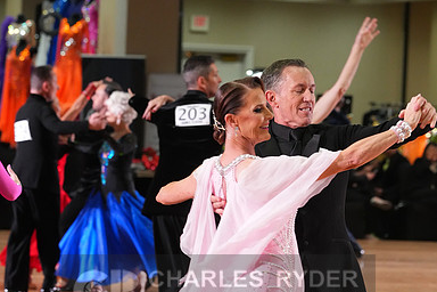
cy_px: 293
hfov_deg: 8.6
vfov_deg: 5.7
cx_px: 219
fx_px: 2901
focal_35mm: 239
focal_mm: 158
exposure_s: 1/200
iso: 4000
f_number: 5.6
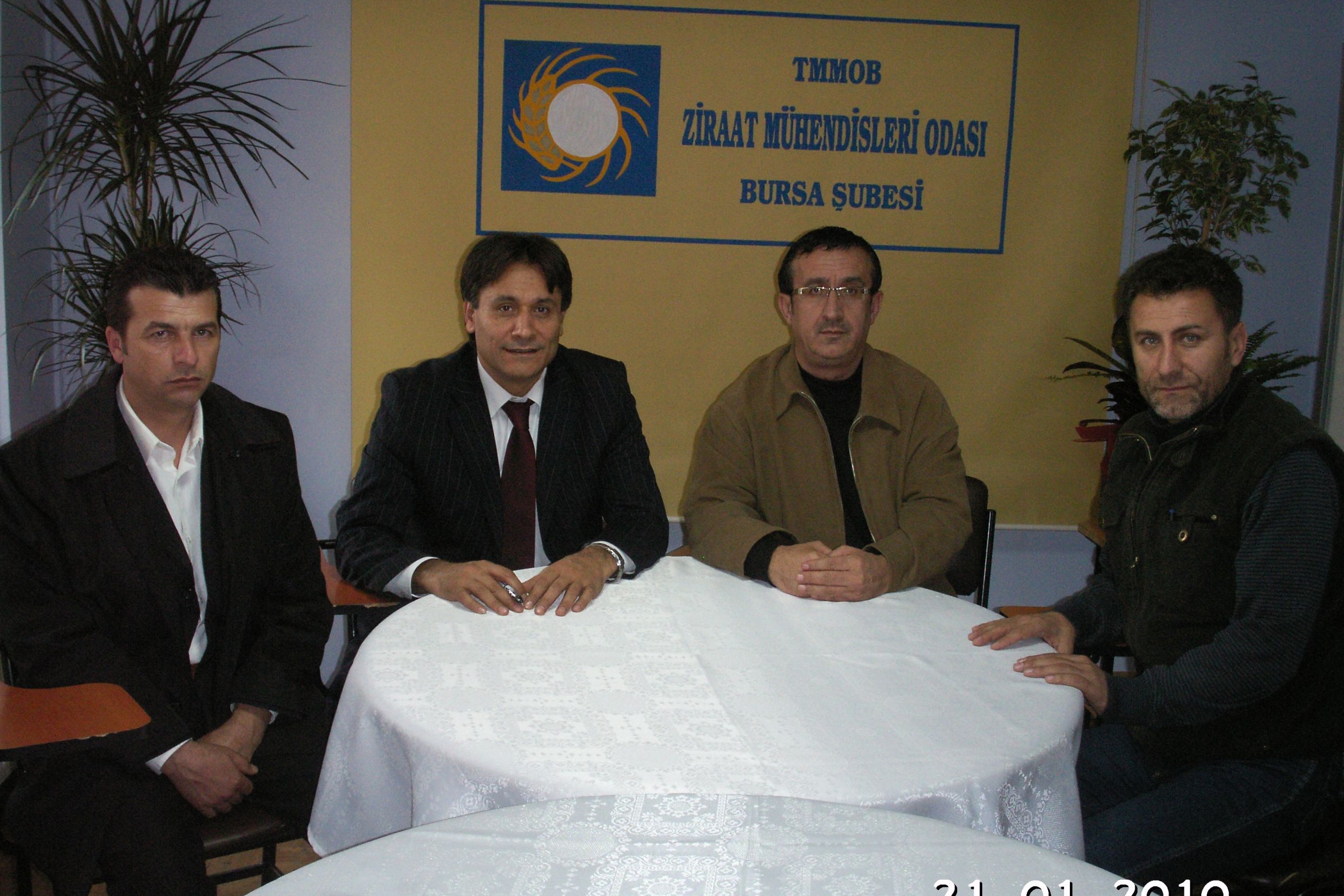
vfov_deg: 34.2
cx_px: 671
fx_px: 1456
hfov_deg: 49.6
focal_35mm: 39
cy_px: 497
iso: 160
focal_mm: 7.7
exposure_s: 1/40
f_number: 3.5
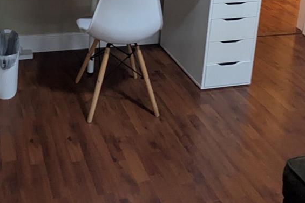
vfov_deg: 23.7
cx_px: 74
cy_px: -89
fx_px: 398
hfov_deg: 40.7
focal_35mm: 47
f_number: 2.2
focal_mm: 2.35
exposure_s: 1/40
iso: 353
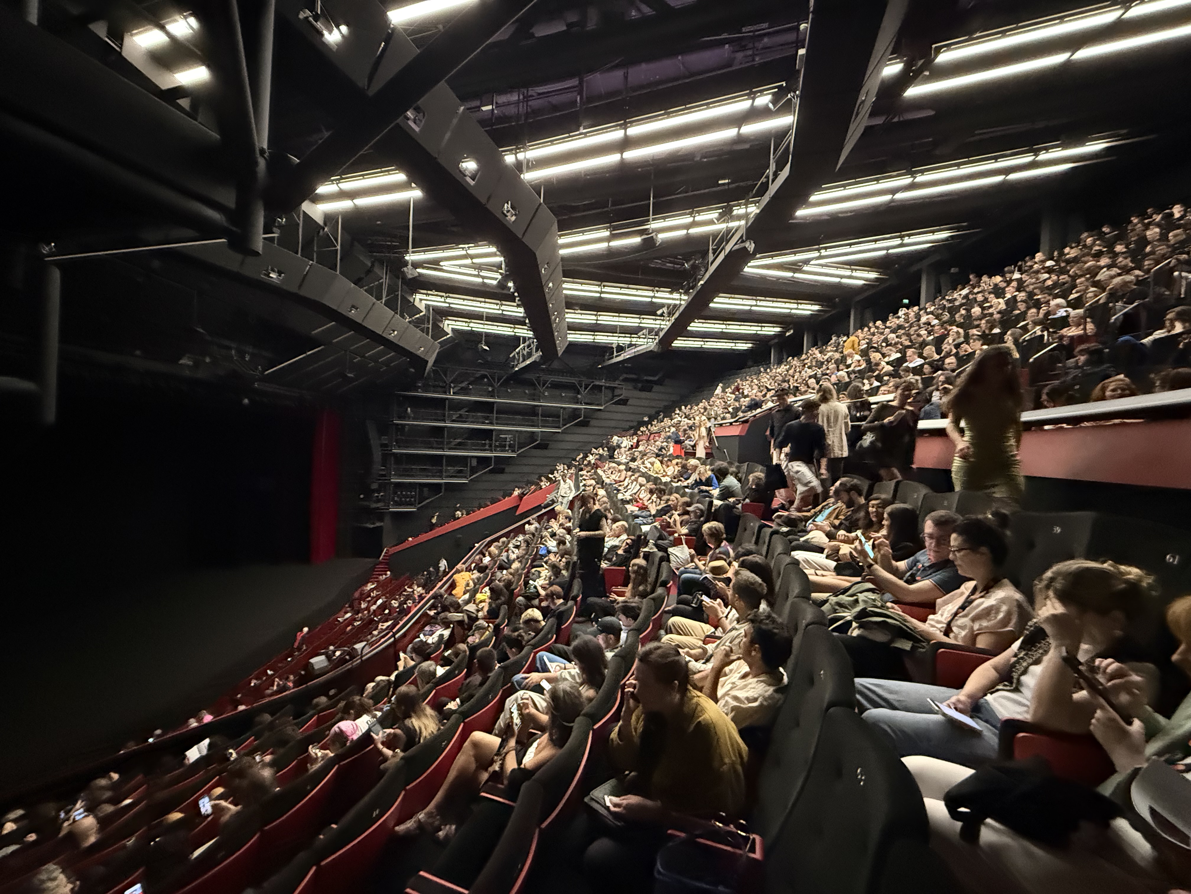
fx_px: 482
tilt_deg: -0.1
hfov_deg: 102.1
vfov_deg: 85.7
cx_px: 596
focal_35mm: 14
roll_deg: -2.5
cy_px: 447
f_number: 2.2
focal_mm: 2.22
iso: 1250
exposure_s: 1/33
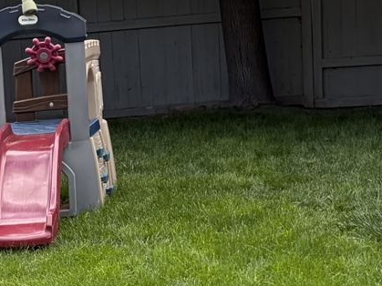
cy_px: 218
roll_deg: +3.7
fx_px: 1401
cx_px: 91
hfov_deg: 15.4
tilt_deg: -5.0
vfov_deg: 11.6
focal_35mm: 127
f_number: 1.6
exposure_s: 1/543
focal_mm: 5.96
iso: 64
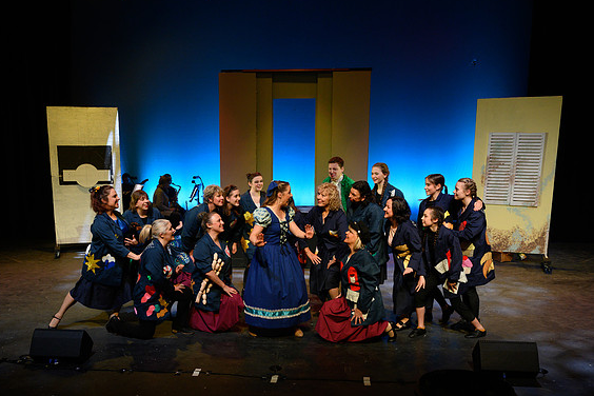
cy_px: 272
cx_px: 262
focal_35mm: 35
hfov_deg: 54.3
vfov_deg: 37.3
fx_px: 577
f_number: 5
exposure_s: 1/80
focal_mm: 24
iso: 800
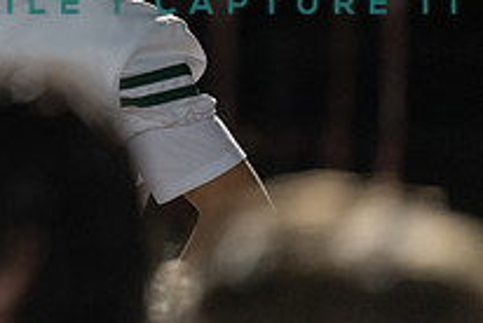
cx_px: -169
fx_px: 7551
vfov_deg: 2.5
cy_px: -99
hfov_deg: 3.7
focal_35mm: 562
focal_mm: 200
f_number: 2.8
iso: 2000
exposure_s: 1/320
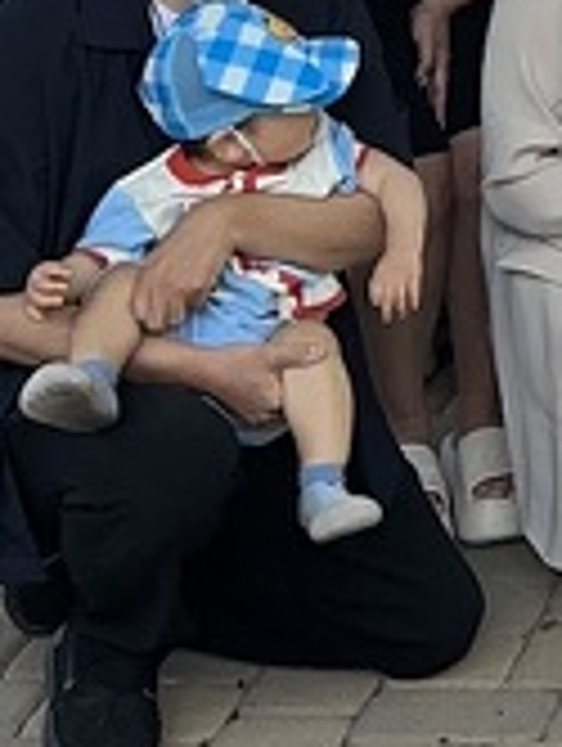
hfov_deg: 9.0
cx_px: 1362
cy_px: -603
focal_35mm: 148
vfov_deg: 12.2
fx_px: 3196
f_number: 1.78
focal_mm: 6.86
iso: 80
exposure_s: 1/690
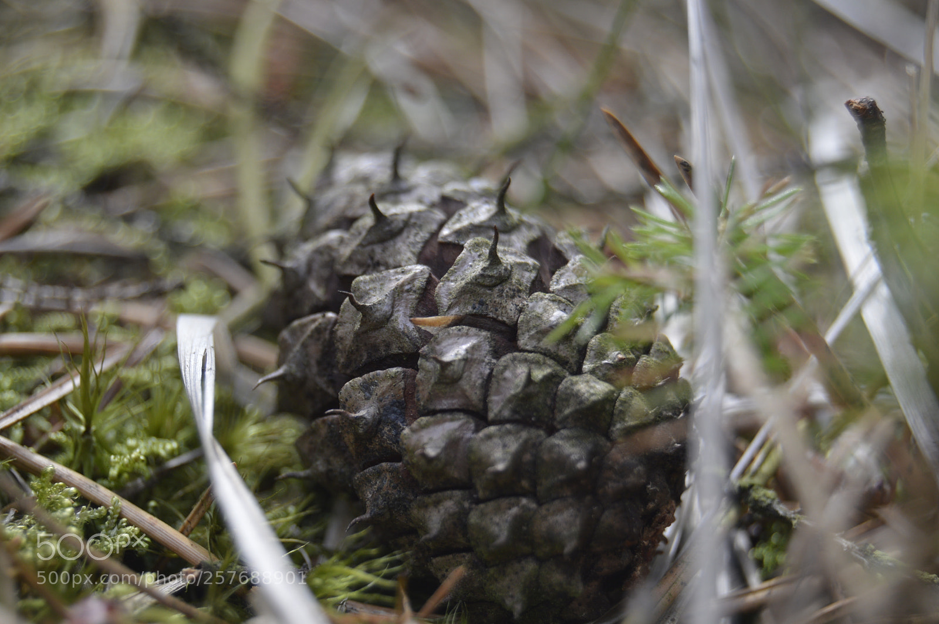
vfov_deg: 16.5
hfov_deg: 24.6
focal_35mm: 82
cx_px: 470
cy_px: 312
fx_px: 2150
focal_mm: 55
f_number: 5.6
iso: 220
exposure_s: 1/125
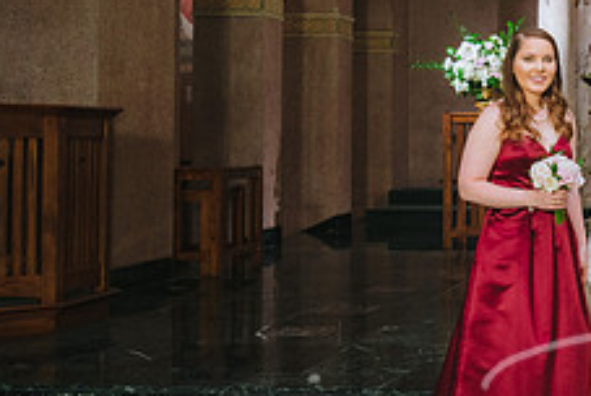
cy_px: 137
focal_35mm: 74
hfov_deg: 24.3
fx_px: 1216
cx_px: 739
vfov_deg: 18.4
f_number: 4
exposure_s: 1/250
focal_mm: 29
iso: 1250
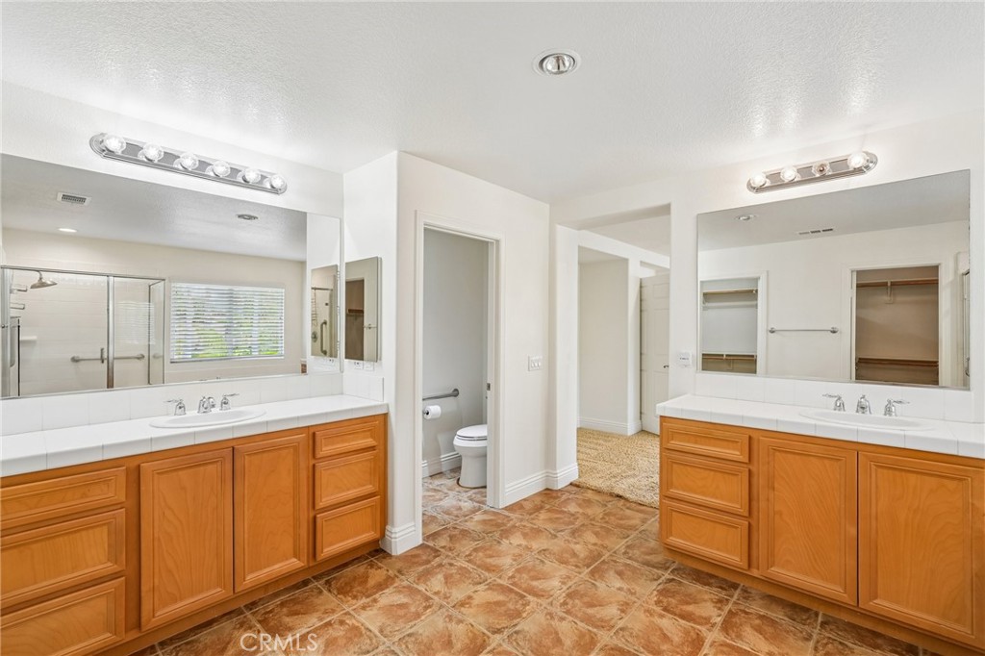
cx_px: 492
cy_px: 328
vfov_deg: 73.7
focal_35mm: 16
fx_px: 438
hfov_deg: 96.8
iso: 320
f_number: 8
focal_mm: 16
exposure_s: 1/15
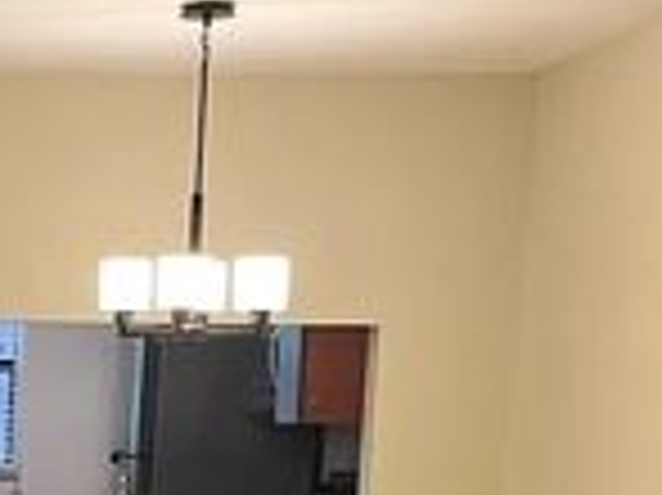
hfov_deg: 15.2
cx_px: -513
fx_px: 2159
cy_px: 657
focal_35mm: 113
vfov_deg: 12.6
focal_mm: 5.1
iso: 100
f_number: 1.6
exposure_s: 1/60
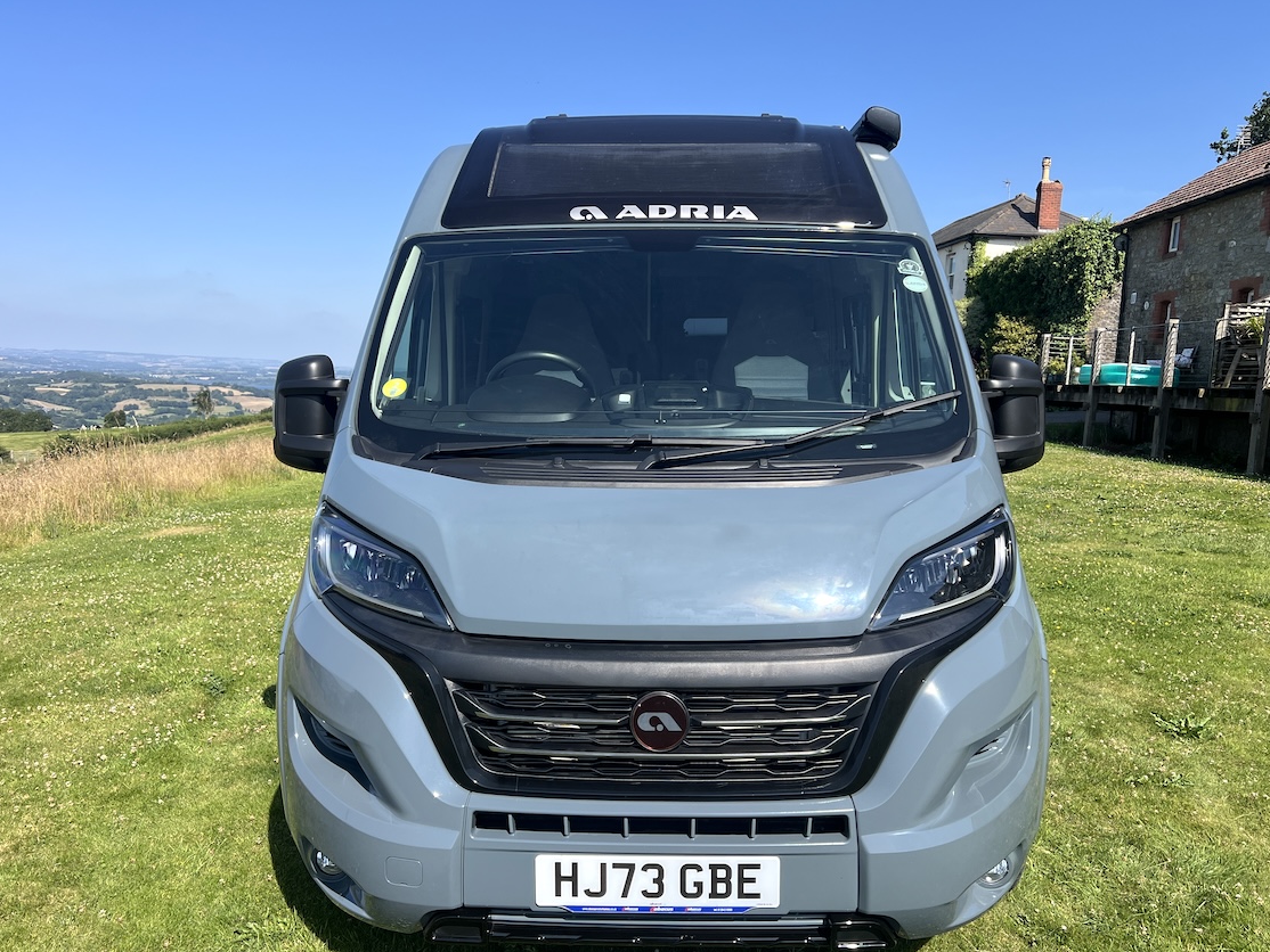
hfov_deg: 63.4
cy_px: 501
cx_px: 643
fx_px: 1027
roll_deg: -2.5
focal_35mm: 28
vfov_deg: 49.7
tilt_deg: -6.9
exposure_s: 1/2994
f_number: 1.5
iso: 50
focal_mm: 5.7
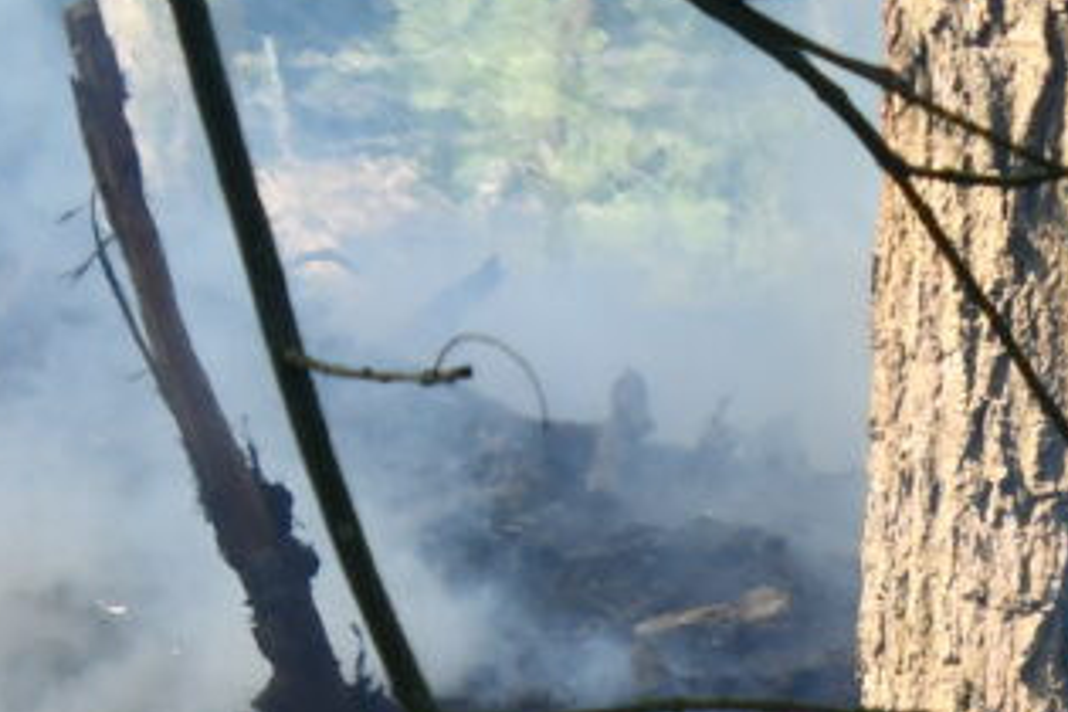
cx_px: 2455
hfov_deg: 6.7
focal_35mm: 293
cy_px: 1102
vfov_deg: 4.7
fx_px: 8692
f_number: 5.6
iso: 280
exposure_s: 1/250
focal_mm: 38
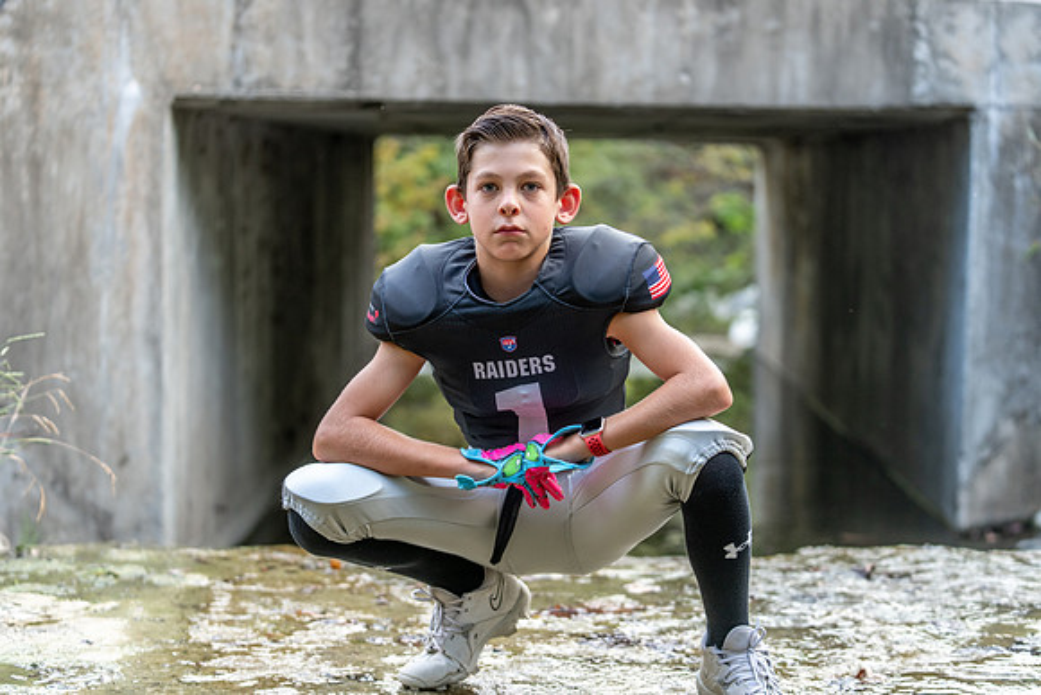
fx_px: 2086
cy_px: 348
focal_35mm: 72
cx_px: 520
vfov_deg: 18.9
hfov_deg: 28.0
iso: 500
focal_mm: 70
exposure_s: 1/320
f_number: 2.8
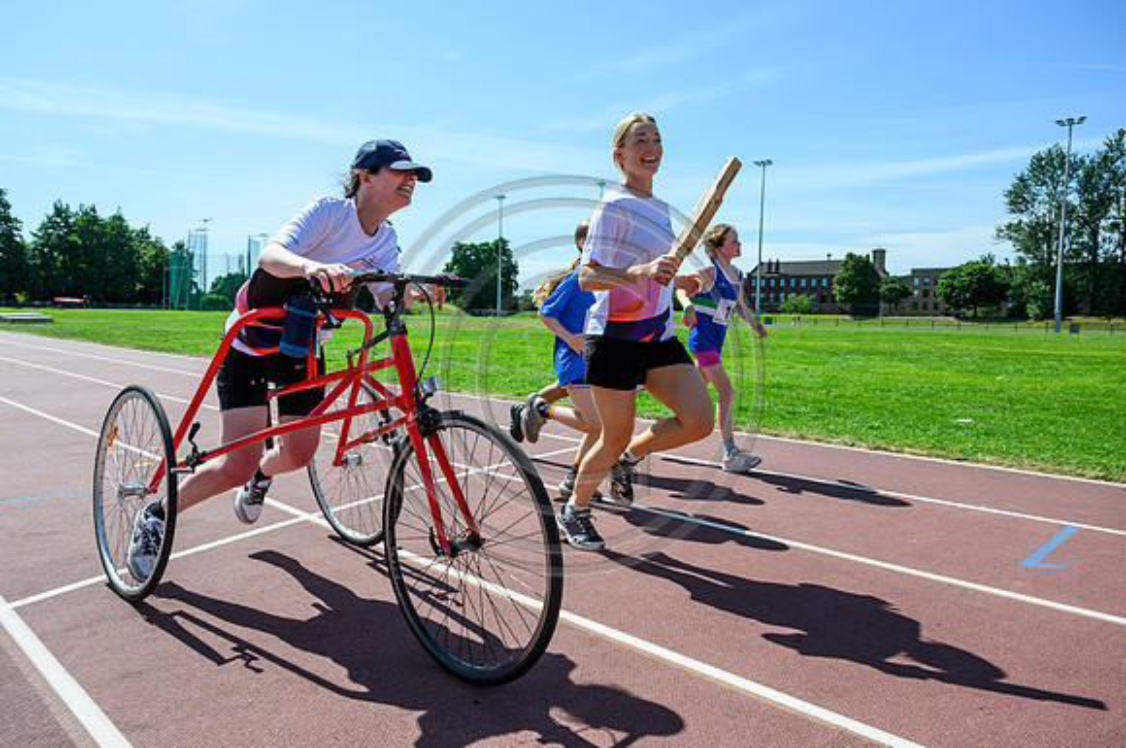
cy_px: 349
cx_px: 528
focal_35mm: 26
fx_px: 797
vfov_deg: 50.2
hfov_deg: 70.4
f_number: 5.6
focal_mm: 24
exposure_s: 1/1000
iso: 200
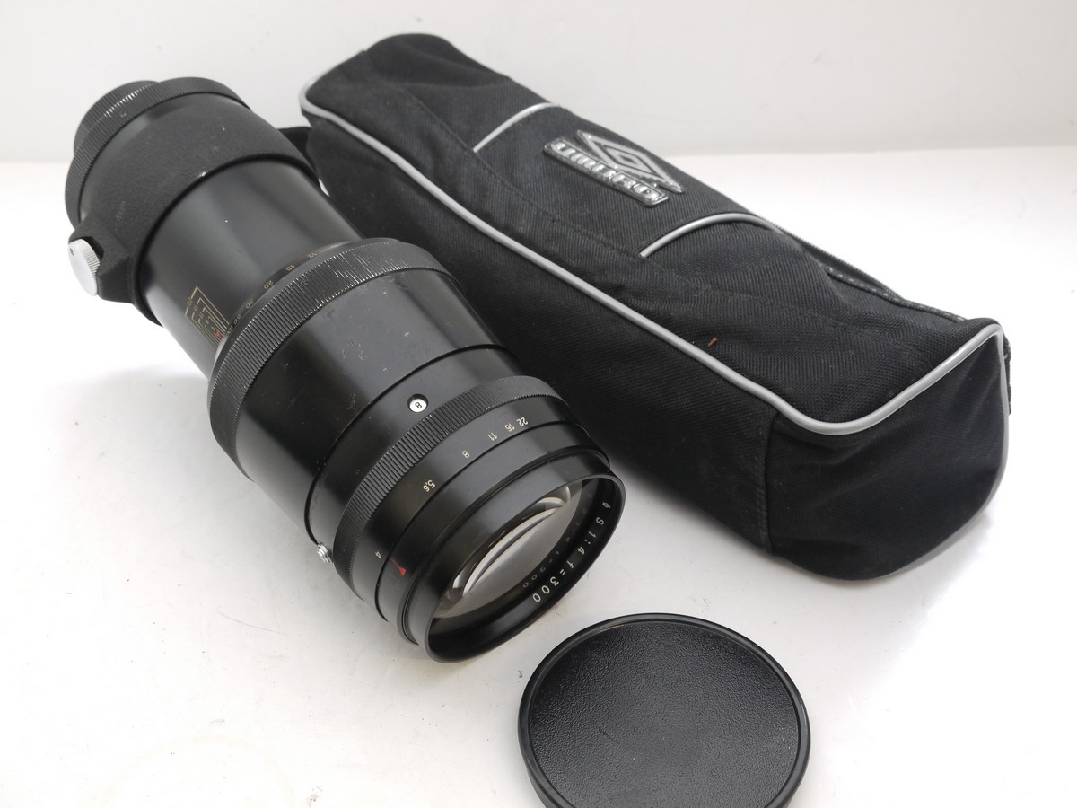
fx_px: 1556
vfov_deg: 29.1
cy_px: 404
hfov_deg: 38.2
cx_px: 538
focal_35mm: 50
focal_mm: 25
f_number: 10
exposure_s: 1/10
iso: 400
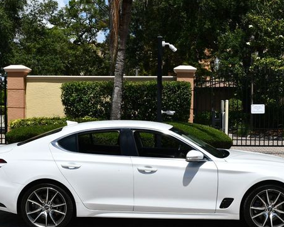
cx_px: 158
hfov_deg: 27.5
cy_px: 133
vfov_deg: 22.1
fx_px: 580
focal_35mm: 69
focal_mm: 26
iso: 100
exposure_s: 1/320
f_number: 9
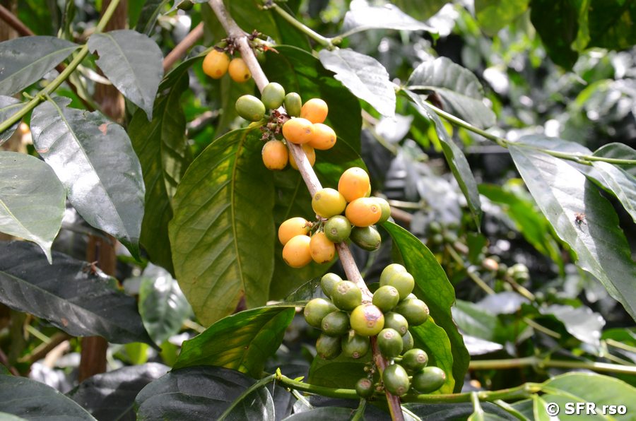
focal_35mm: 52
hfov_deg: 37.9
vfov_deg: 25.6
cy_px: 210
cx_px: 318
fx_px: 926
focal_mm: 35
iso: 800
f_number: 8
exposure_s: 1/250
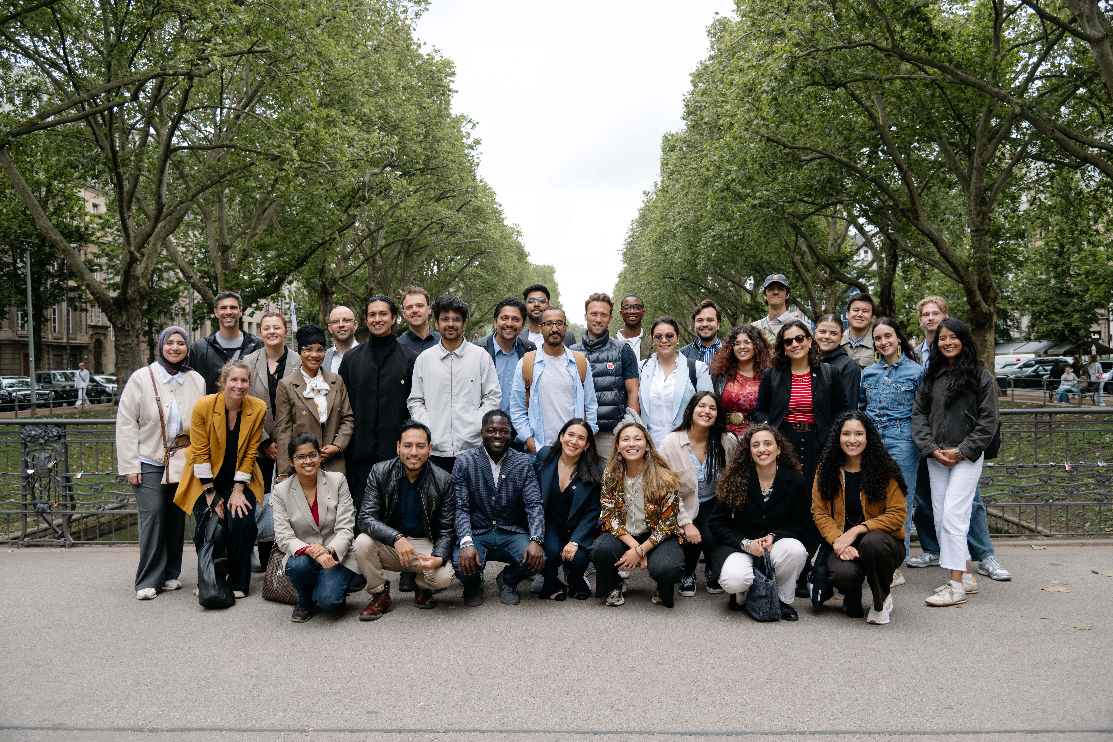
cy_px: 371
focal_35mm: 30
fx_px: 927
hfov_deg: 61.9
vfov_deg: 43.6
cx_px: 556
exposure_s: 1/800
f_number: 4
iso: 500
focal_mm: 30
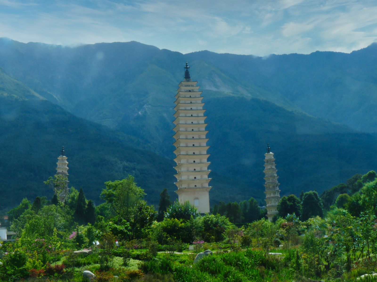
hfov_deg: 23.8
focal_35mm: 82
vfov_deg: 18.0
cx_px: 188
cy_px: 141
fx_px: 893
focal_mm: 12.4
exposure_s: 1/40
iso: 100
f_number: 8
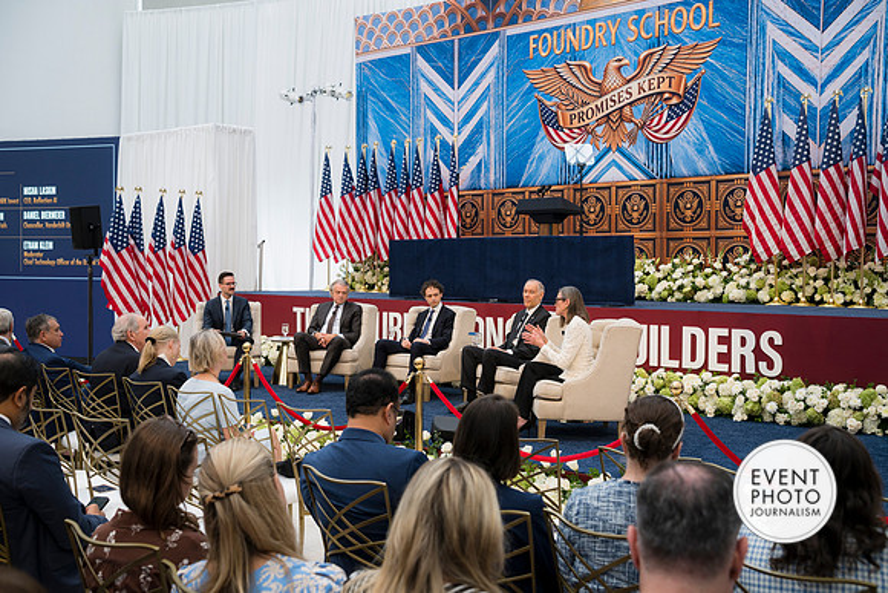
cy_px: 296
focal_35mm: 35
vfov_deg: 37.9
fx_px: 863
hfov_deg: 54.4
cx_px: 444
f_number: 4
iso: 280
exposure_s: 1/160
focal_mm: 35
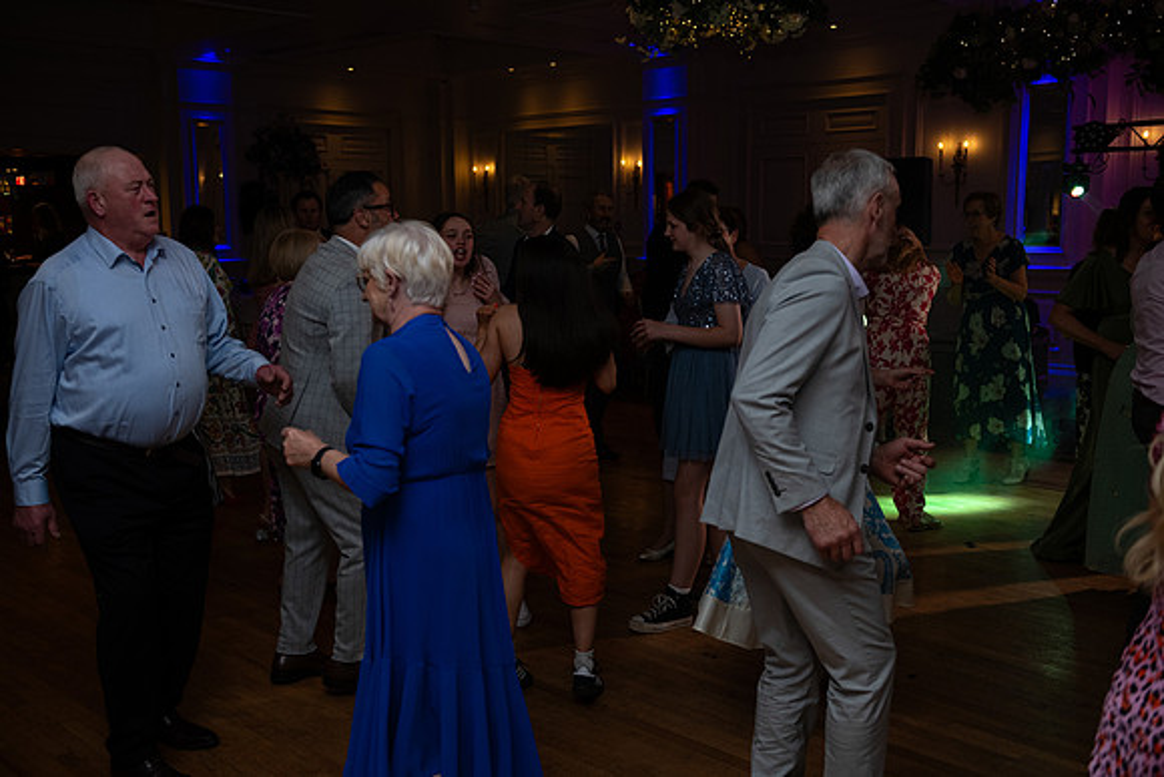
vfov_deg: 36.9
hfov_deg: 53.1
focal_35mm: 36
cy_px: 388
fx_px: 1164
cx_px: 582
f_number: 3.5
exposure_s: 1/160
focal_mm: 36
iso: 640
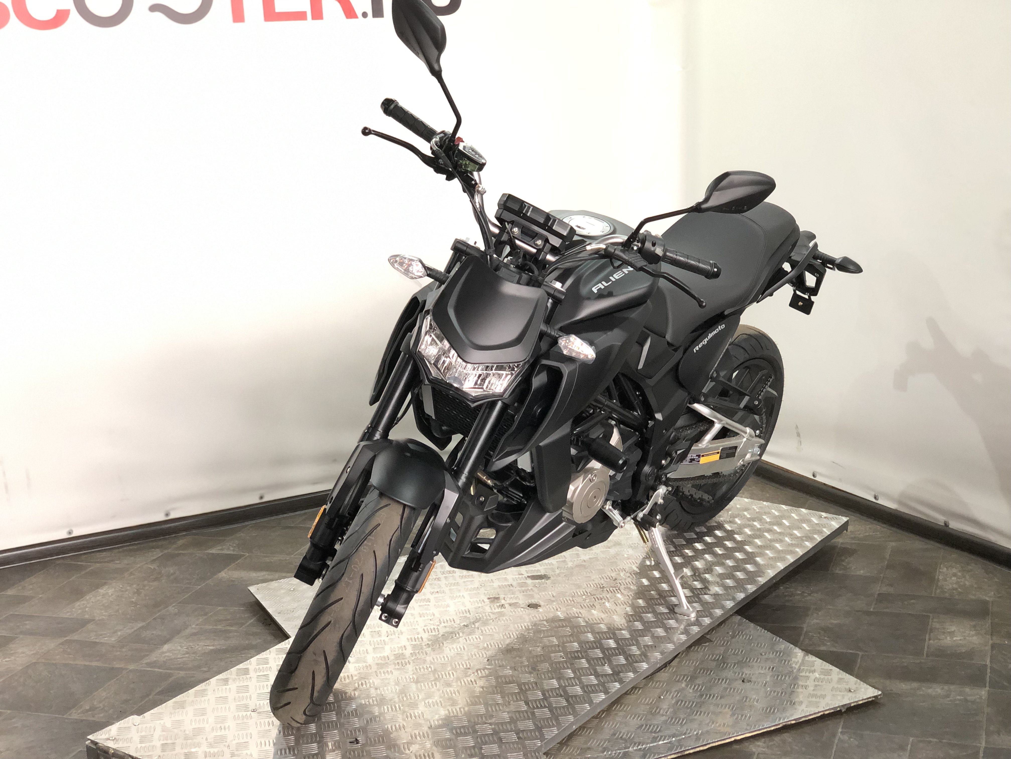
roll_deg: +3.1
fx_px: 1519
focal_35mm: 52
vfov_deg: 28.0
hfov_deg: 36.8
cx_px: 506
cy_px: 380
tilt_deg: -12.9
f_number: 2.4
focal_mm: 6
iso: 100
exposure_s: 1/50
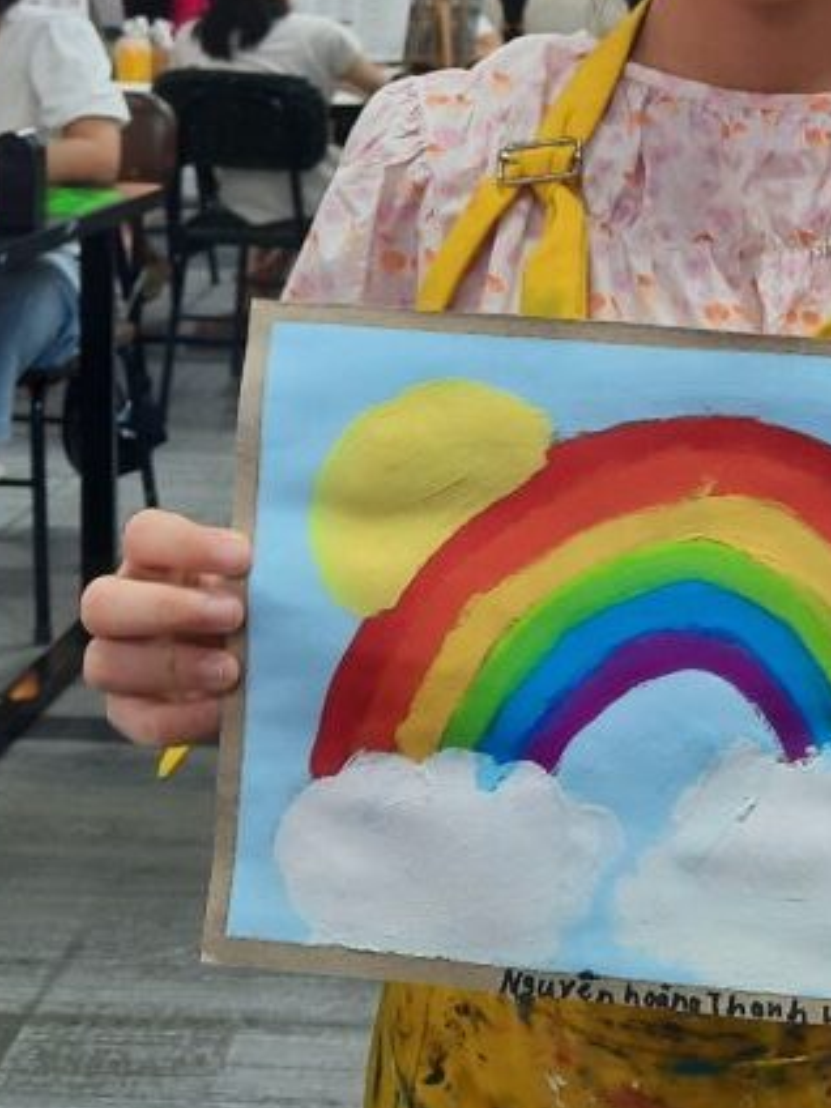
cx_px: 737
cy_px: 157
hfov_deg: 24.2
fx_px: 1888
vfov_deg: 31.5
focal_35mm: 59
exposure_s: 1/50
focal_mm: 4.6
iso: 80
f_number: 2
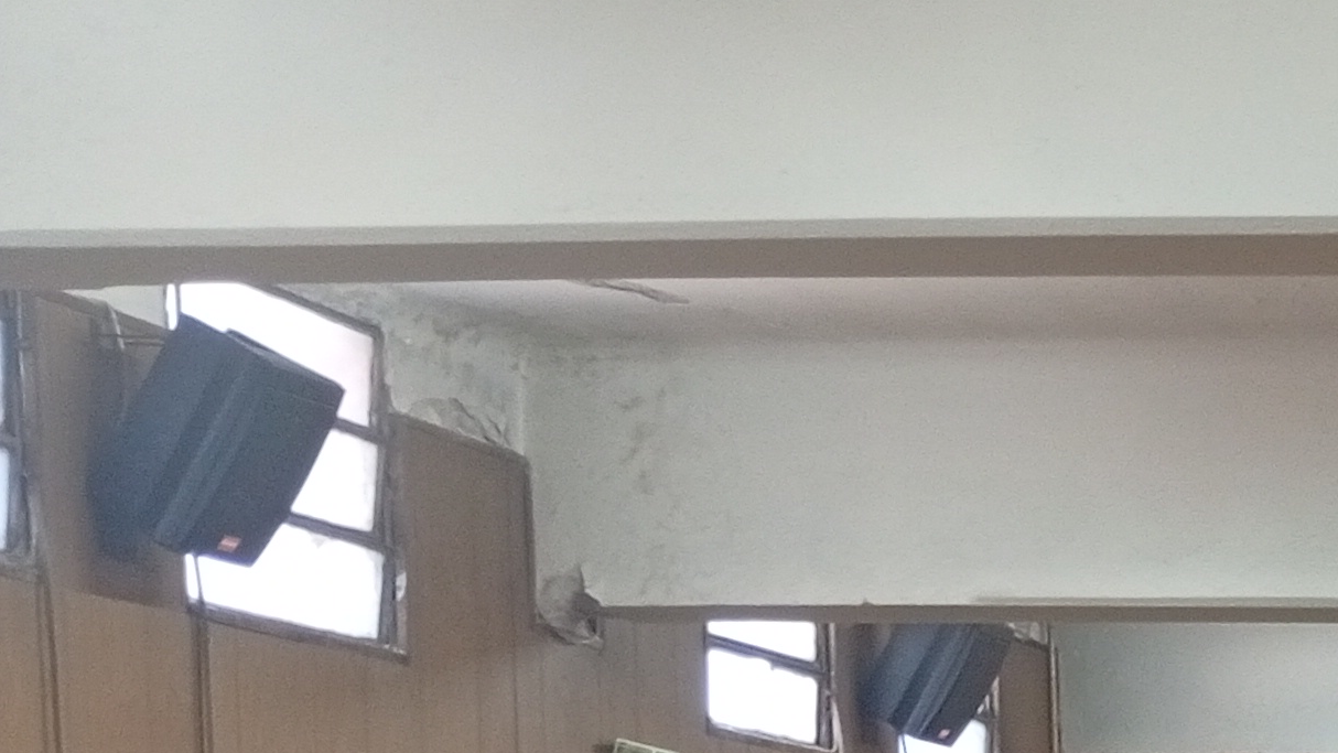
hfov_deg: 18.2
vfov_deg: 11.3
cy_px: 1367
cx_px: 2229
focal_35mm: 99
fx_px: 3513
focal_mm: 3.98
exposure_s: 1/20
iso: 637
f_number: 1.8
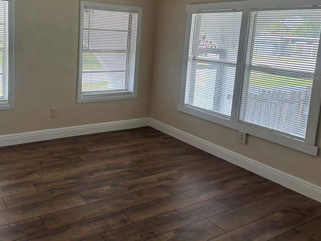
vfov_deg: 41.2
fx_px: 315
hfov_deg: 52.5
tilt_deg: -6.9
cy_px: 78
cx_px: 97
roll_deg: -2.4
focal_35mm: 34
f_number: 1.78
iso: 80
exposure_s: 1/288
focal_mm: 6.86
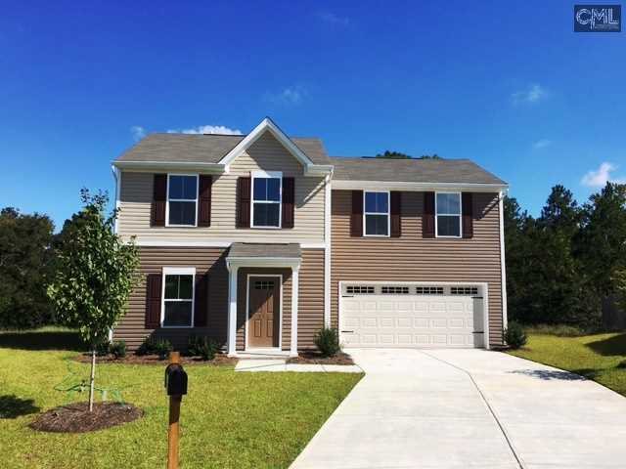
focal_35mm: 29
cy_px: 234
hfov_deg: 61.7
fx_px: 524
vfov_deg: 48.2
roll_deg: +0.5
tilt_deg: +5.2
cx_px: 313
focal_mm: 4.15
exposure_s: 1/2849
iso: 25
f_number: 2.2
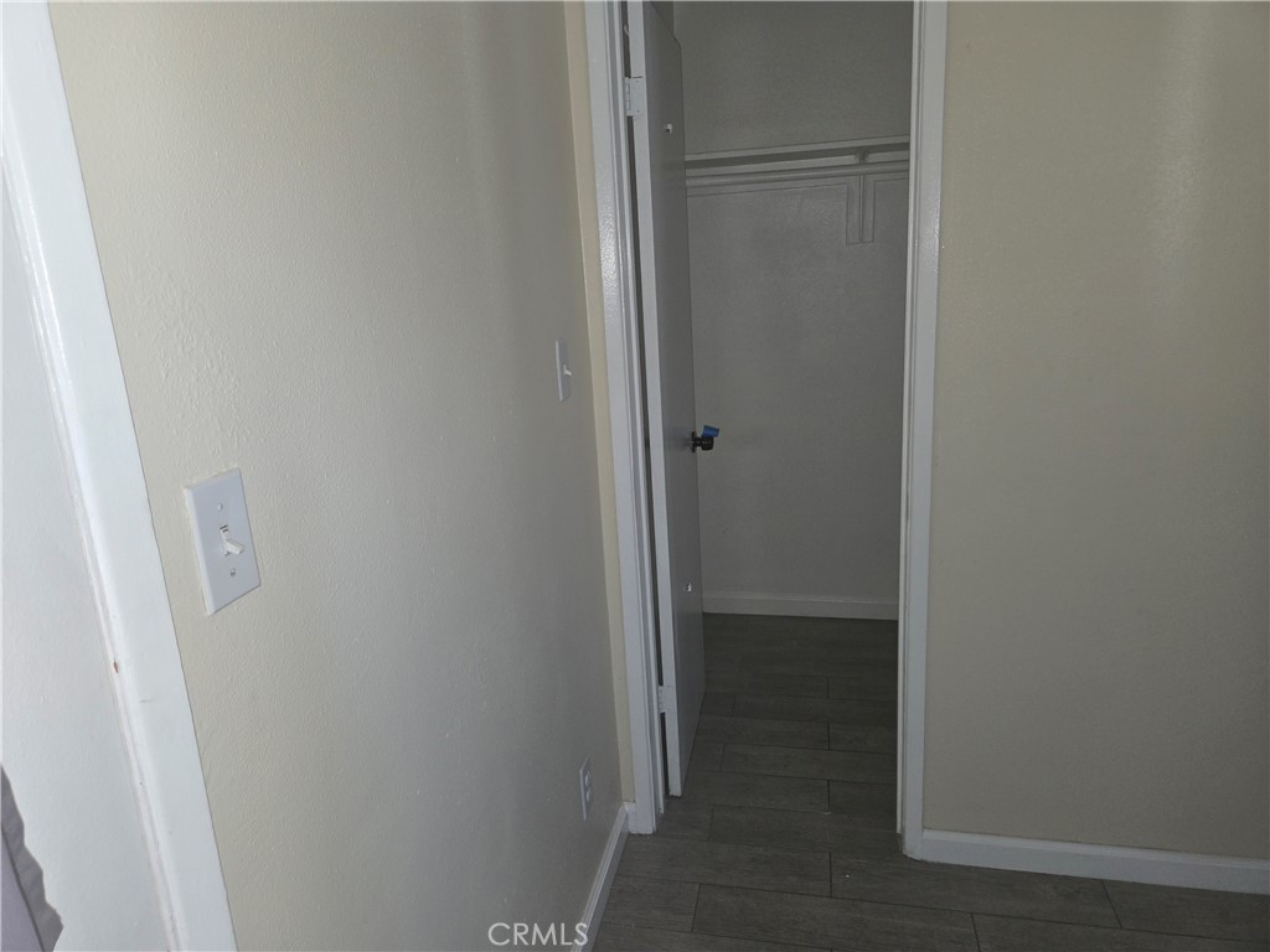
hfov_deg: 73.9
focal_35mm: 23
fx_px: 844
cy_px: 476
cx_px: 635
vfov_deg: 58.9
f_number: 1.8
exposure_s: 1/40
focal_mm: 5.4
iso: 100
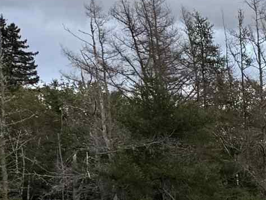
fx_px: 1191
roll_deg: +1.0
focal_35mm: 155
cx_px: 796
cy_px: 234
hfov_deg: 9.8
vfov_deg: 9.5
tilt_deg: -1.3
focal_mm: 6.76
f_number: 1.78
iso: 80
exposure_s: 1/813
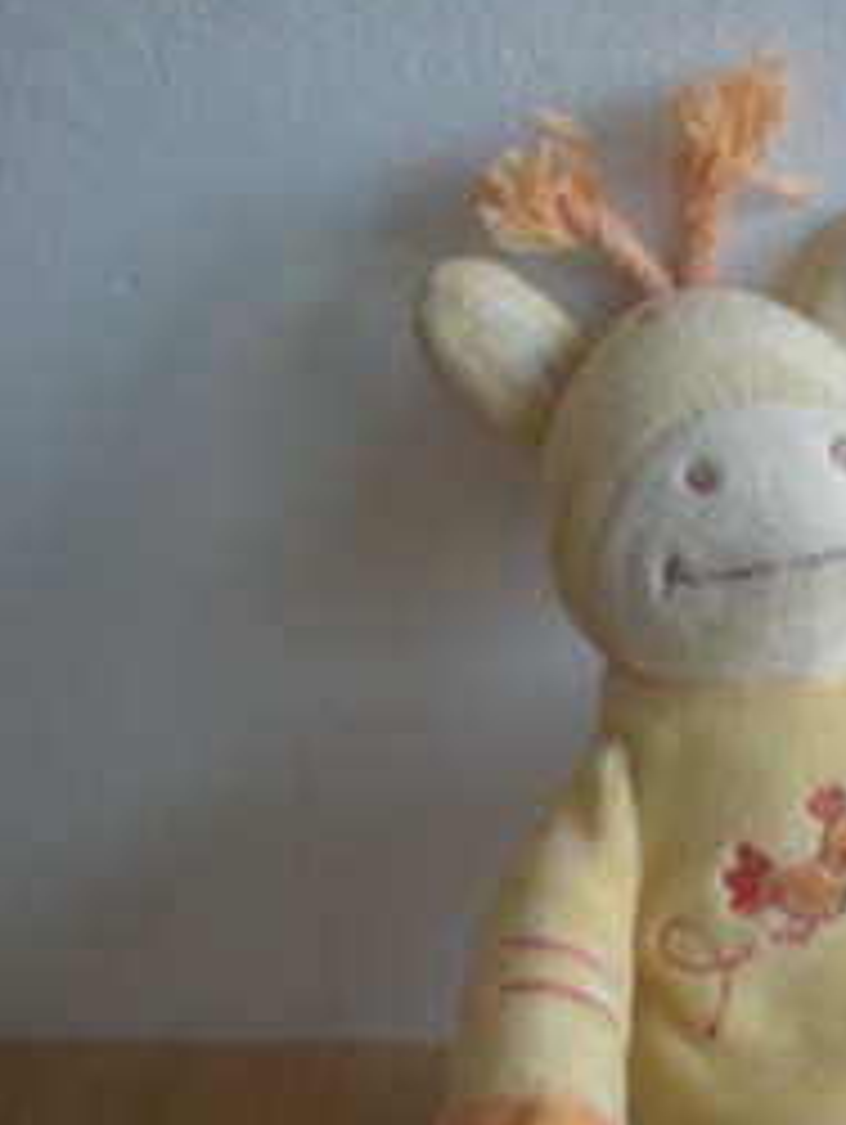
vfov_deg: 24.5
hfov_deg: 18.2
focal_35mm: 79
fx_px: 2570
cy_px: 824
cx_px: 873
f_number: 3.1
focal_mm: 6.3
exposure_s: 1/35.4
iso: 200
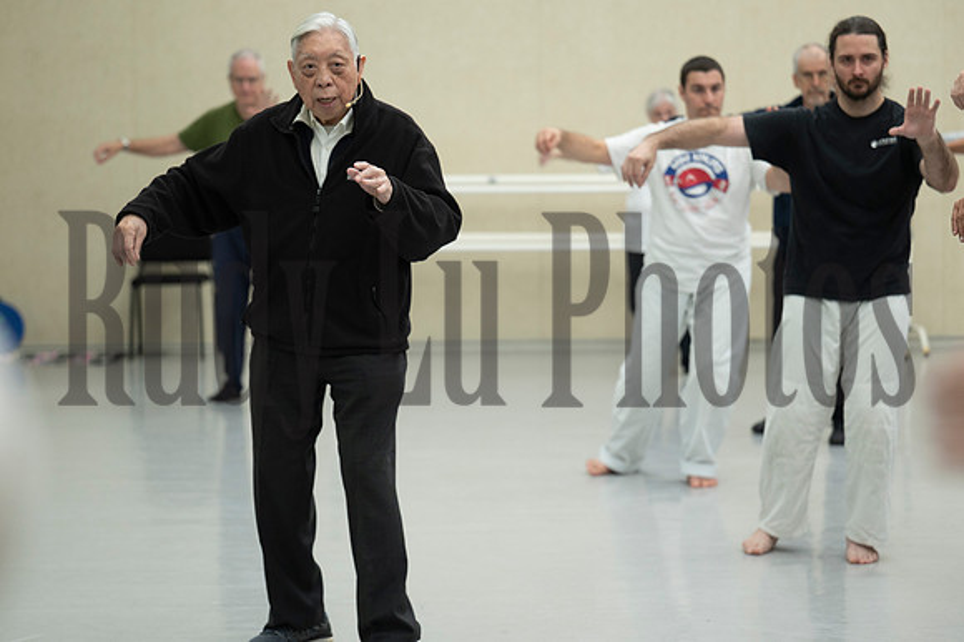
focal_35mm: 101
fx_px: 2713
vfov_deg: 13.5
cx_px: 441
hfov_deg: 20.1
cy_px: 336
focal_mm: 88
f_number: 2.8
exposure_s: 1/250
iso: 1250
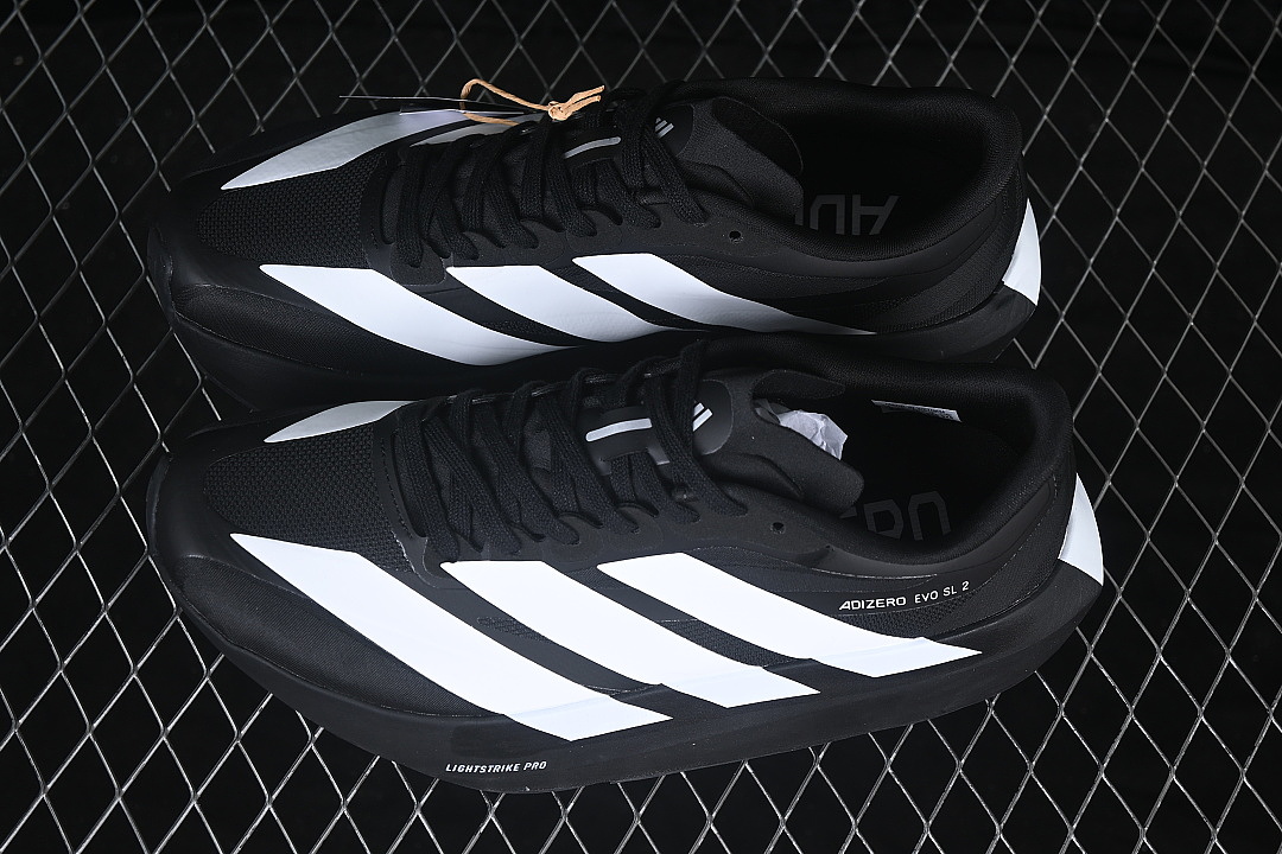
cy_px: 427
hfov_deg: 27.0
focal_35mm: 75
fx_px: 2671
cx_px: 641
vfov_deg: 18.2
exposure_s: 1/60
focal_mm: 50
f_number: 6.3
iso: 160
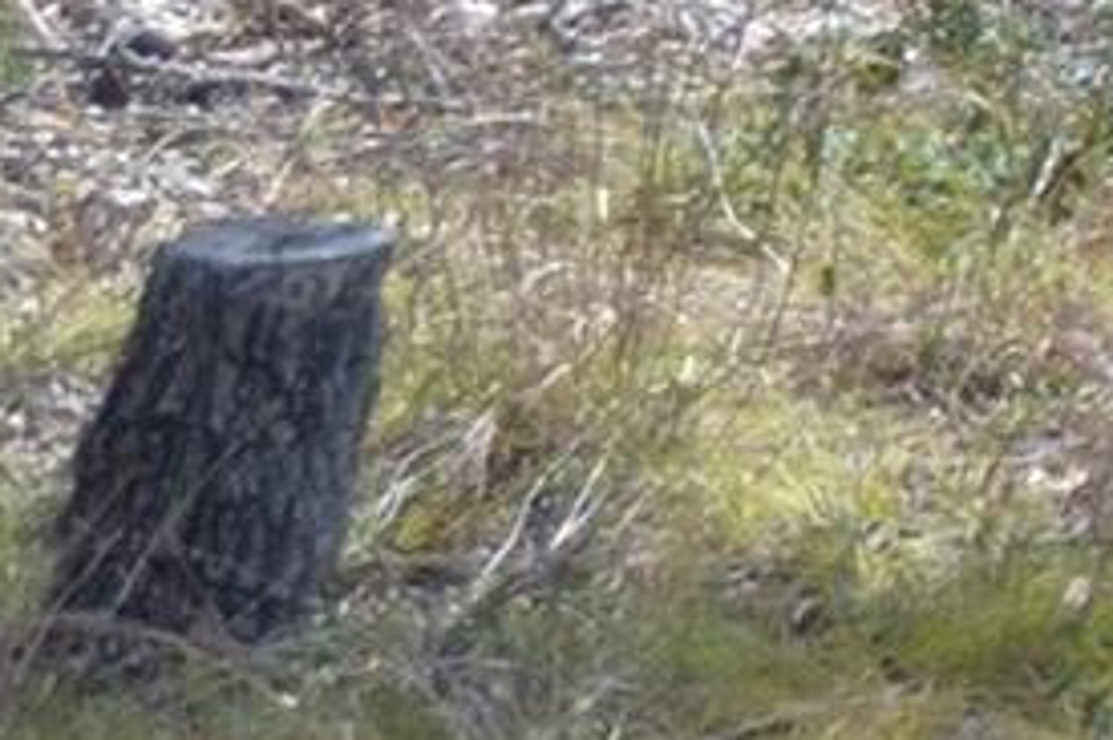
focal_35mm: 313
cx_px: 3942
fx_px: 9671
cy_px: -1057
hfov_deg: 5.9
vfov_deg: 4.3
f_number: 4
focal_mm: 28
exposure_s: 1/250
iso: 100
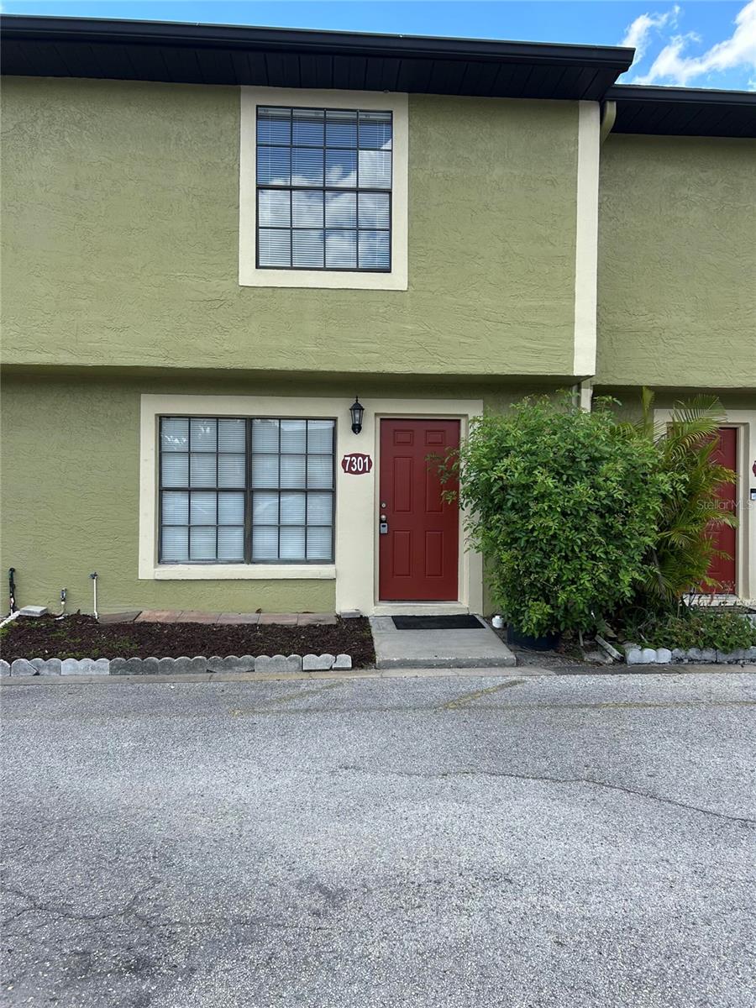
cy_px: 504
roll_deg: -0.3
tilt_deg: -0.4
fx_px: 757
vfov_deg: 67.3
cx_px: 378
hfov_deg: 53.1
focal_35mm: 26
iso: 50
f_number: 1.5
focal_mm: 5.7
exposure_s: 1/1511
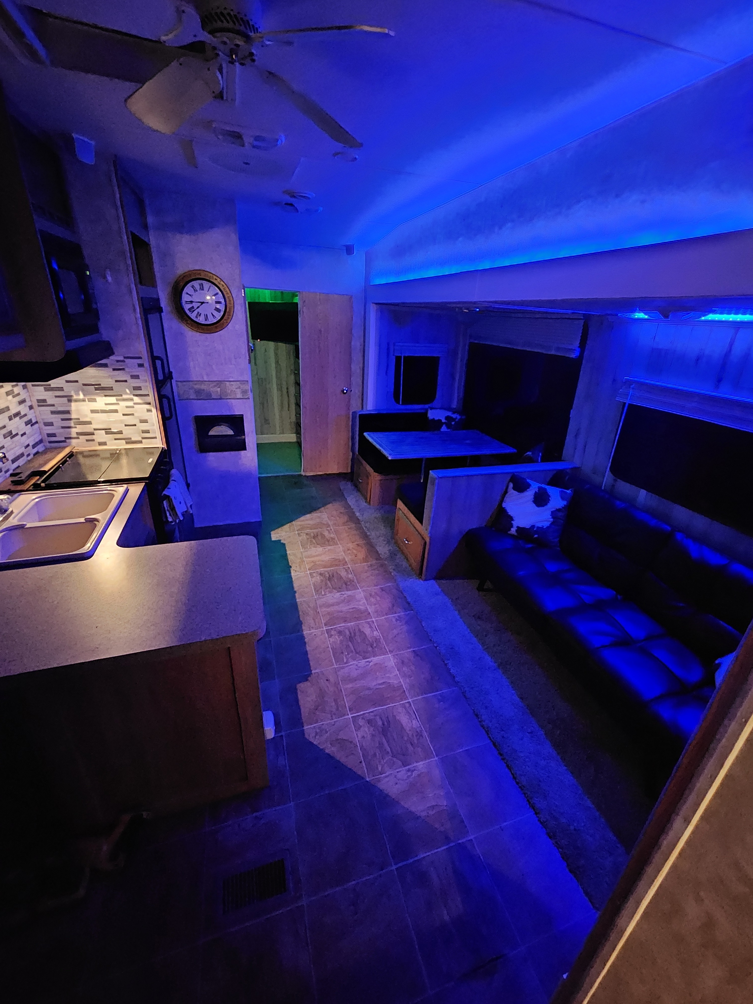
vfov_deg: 106.2
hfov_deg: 89.9
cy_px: 502
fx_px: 377
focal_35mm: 13
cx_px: 376
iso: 2500
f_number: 2.2
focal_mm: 2.2
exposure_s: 1/26
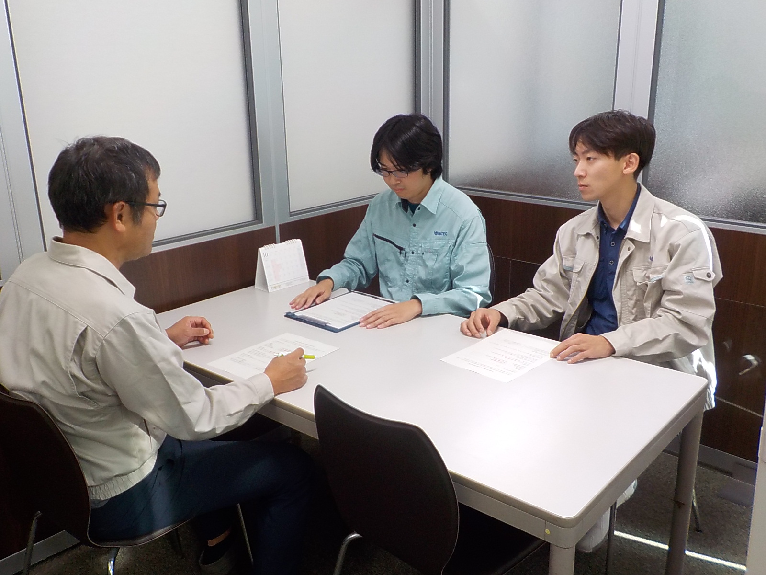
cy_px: 288
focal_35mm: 30
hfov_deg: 60.0
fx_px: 664
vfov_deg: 46.8
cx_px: 383
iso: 180
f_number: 3.3
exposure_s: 1/30
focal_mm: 4.1
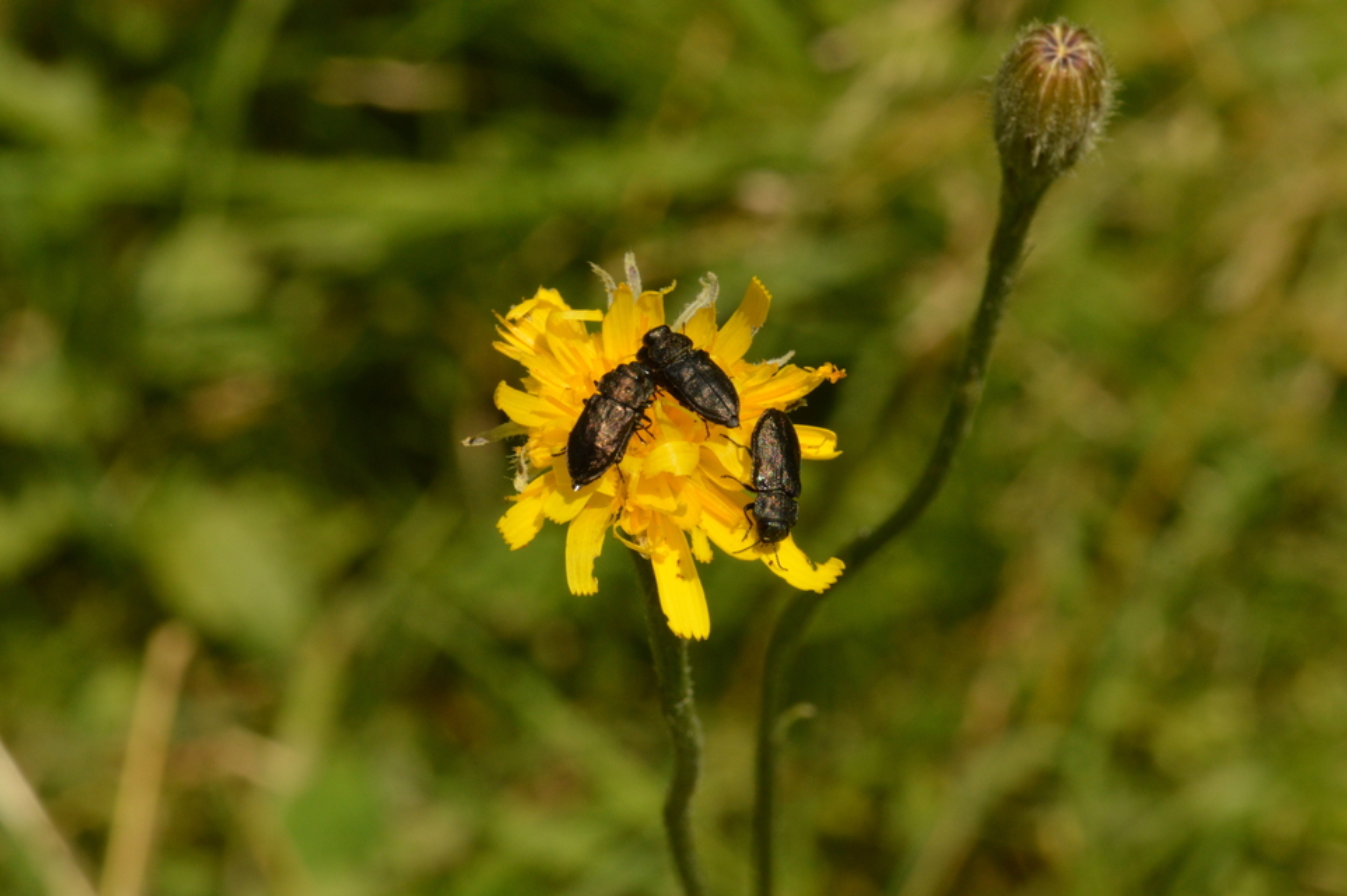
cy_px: 448
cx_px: 674
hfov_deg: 13.7
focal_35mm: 150
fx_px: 5608
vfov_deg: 9.1
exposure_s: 1/250
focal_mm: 100
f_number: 32
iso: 800
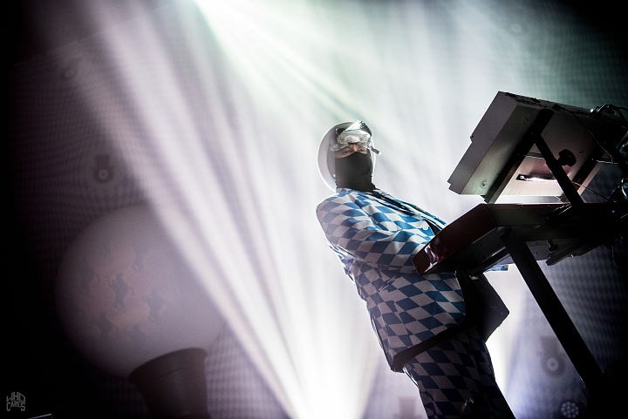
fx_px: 733
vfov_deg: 31.9
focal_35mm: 42
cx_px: 314
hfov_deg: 46.4
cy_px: 210
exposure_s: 1/80
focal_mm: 42
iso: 1250
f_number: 2.8
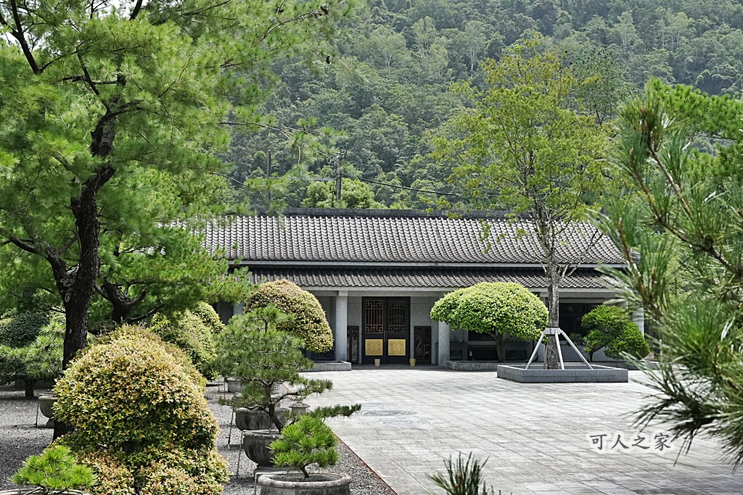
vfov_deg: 23.0
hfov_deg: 33.9
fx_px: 1218
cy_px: 248
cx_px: 372
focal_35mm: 59
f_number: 8
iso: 2500
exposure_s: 1/2000
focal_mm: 39.4
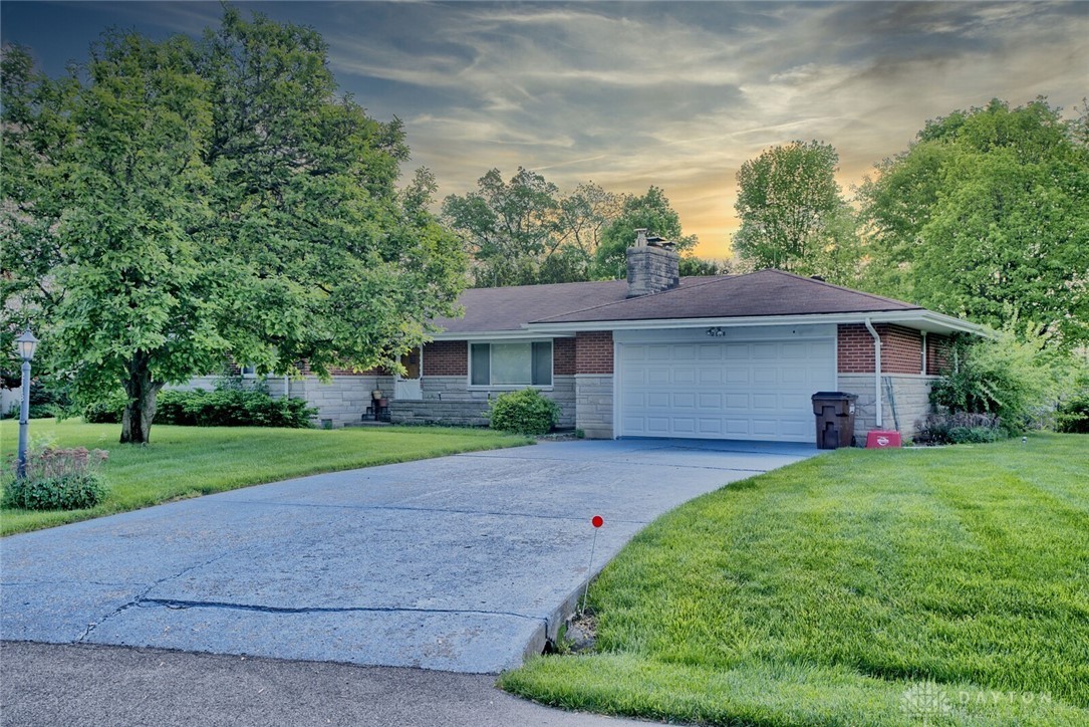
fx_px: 1029
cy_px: 364
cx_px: 544
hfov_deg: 55.8
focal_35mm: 34
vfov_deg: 38.9
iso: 125
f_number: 10
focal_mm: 34
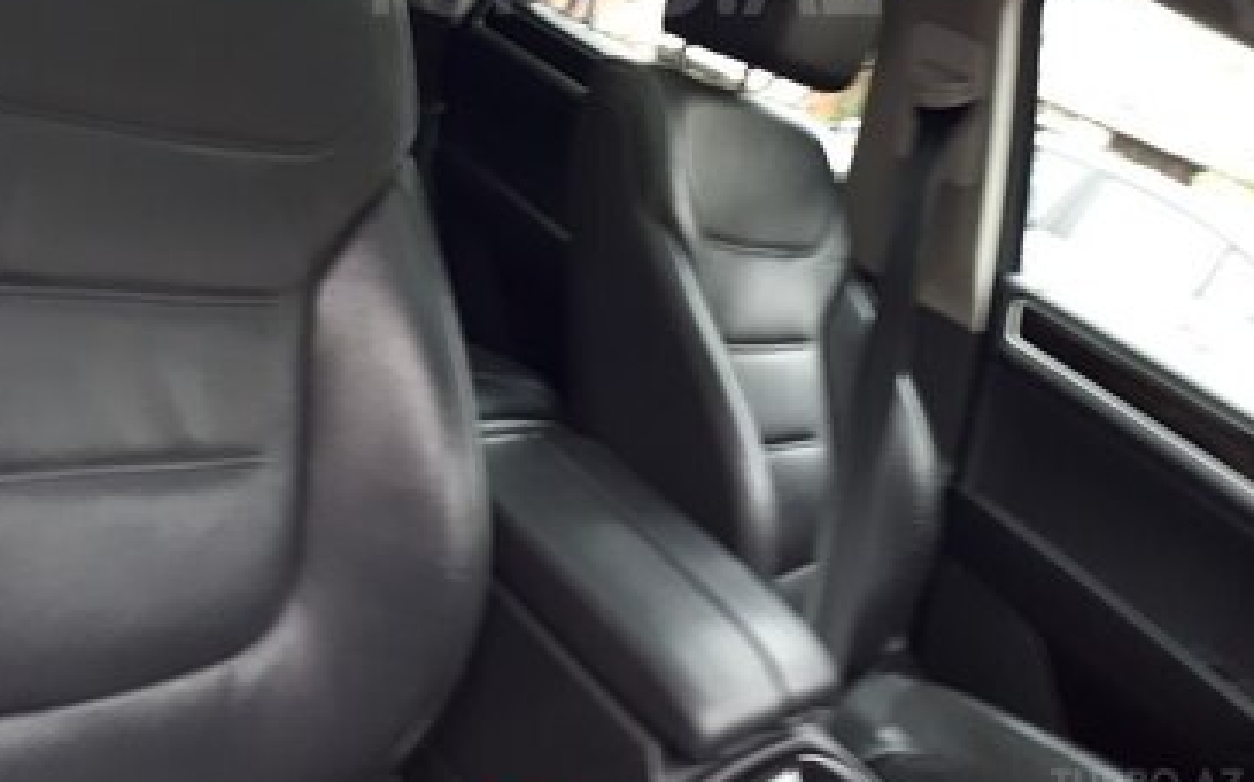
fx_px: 1332
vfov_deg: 30.1
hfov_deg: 50.4
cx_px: 617
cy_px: -24
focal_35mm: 39
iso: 160
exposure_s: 1/17
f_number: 1.9
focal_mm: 3.6
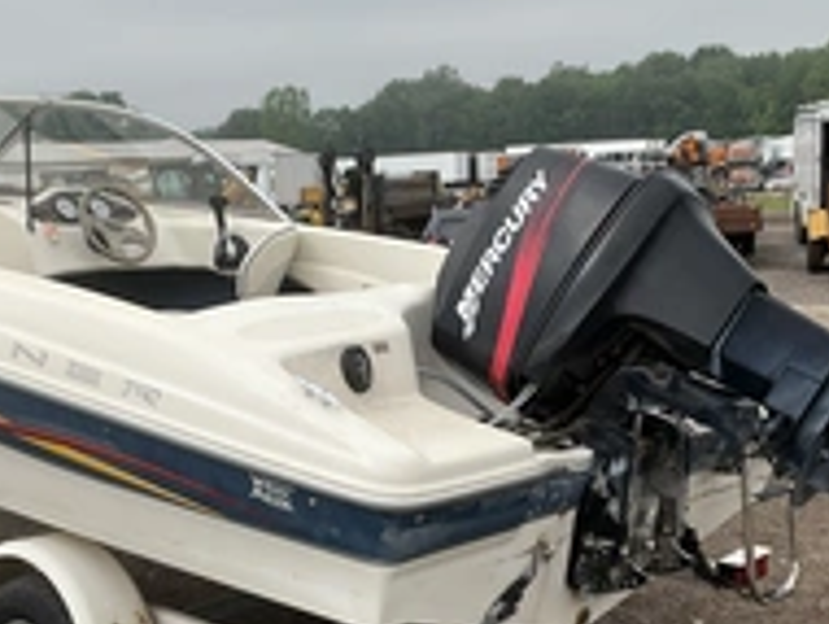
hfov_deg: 31.6
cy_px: 419
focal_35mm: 61
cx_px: 349
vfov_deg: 24.0
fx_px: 1463
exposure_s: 1/1577
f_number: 1.8
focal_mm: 3
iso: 25
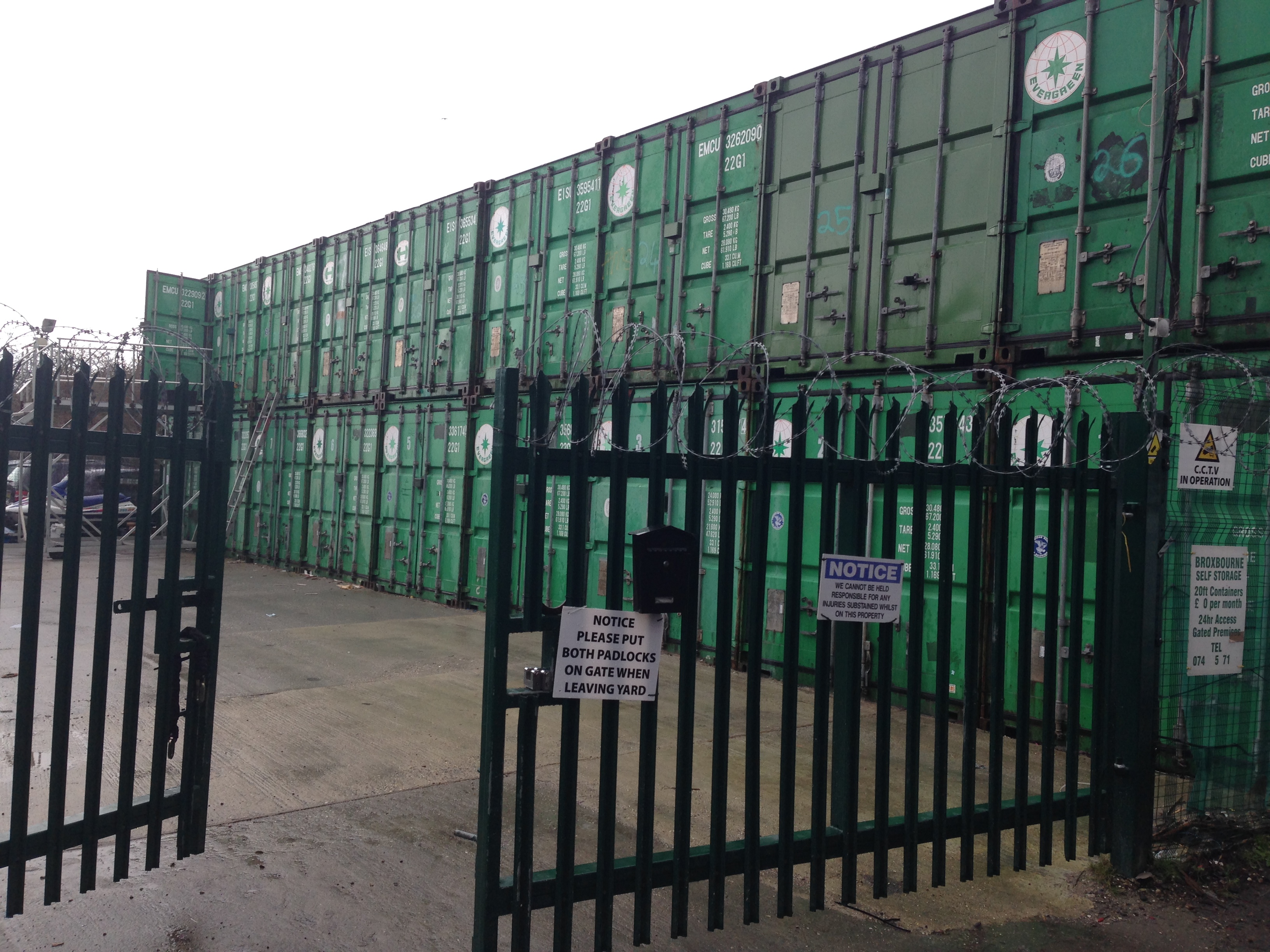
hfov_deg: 55.4
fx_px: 1211
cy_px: 476
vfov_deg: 42.9
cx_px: 635
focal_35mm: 33
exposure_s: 1/250
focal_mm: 4.12
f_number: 2.4
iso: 50
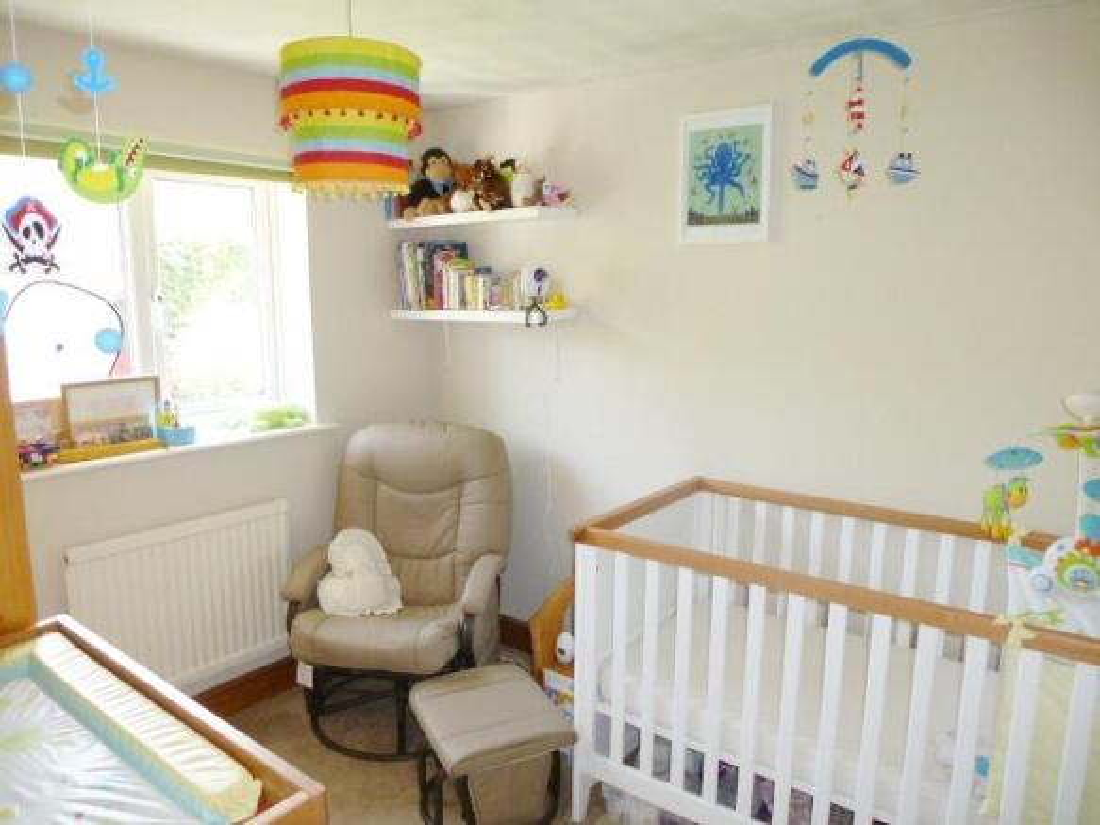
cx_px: 550
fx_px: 762
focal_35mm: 24
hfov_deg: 71.6
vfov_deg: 56.8
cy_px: 412
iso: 500
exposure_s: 1/60
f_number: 3.3
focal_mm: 4.3
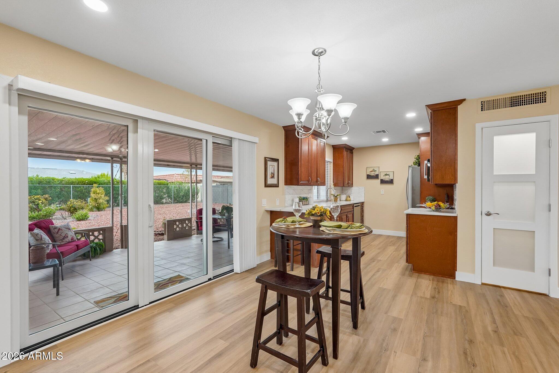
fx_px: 256
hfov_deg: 95.0
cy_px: 186
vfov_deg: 72.0
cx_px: 280
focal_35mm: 16
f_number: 8
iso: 400
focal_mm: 16.5
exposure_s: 1/25
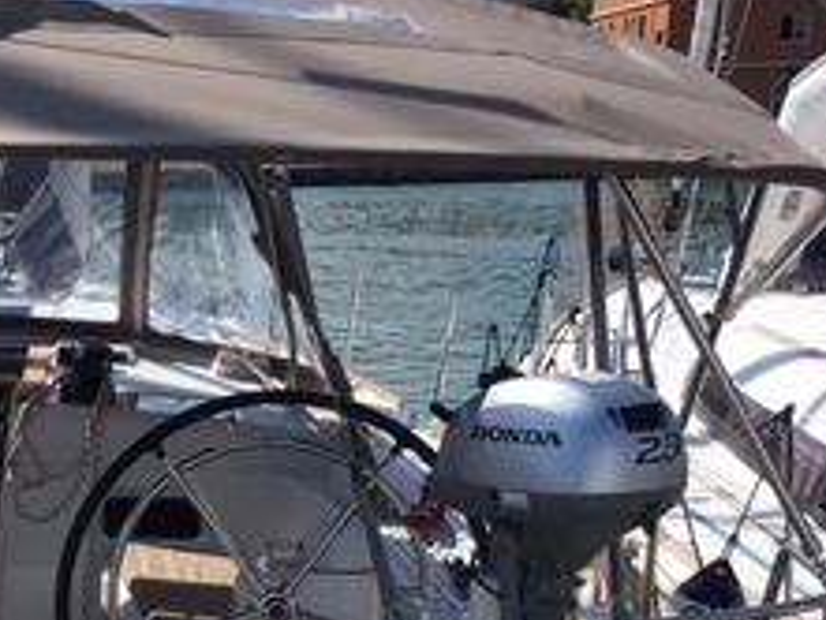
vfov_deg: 17.2
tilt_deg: -14.7
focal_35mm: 84
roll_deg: +1.0
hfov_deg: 21.8
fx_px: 2005
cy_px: 620
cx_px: -131
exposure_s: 1/2481
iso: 25
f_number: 2.2
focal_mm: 4.15
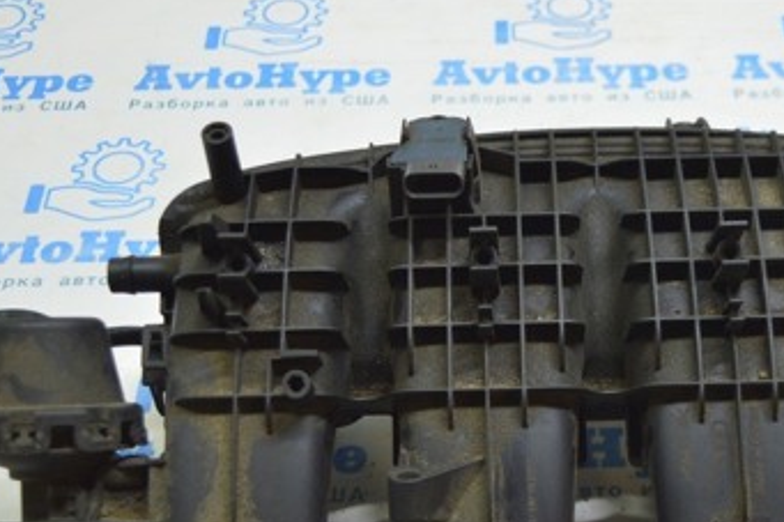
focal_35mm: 76
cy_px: 362
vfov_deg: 17.9
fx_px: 1653
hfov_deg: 26.6
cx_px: 501
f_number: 4
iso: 400
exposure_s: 1/40
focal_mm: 27
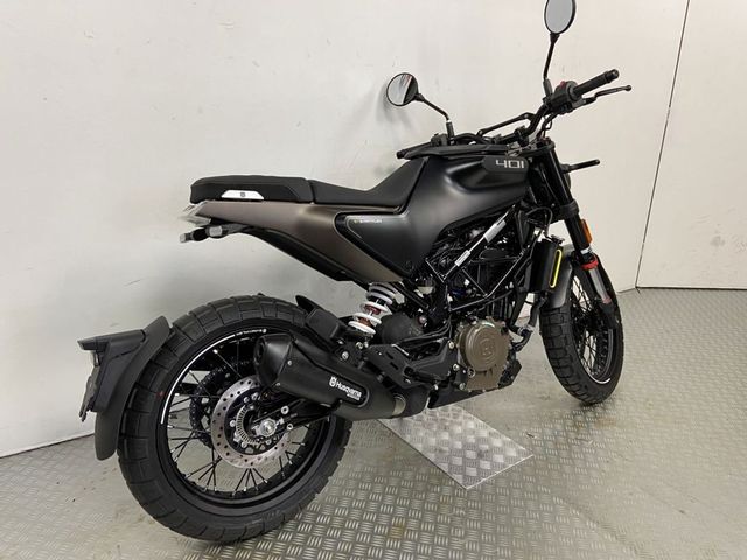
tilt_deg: -18.7
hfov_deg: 67.3
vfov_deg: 53.1
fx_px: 561
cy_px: 280
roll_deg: -1.6
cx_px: 374
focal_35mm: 26
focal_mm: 4.25
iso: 100
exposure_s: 1/50
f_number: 1.8
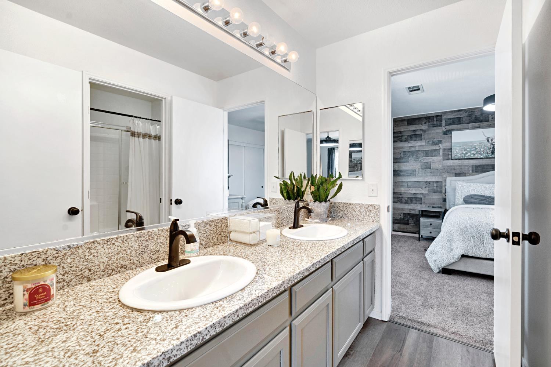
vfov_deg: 73.7
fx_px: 245
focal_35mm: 16
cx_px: 276
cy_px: 184
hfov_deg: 96.7
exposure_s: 1/10
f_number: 7.1
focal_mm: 16
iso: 640
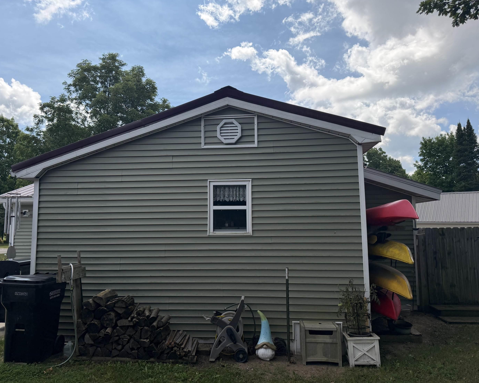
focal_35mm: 26
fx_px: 369
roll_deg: +1.0
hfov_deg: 66.0
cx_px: 225
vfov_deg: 54.9
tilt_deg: +5.1
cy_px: 190
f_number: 1.78
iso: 100
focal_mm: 6.76
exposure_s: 1/6173
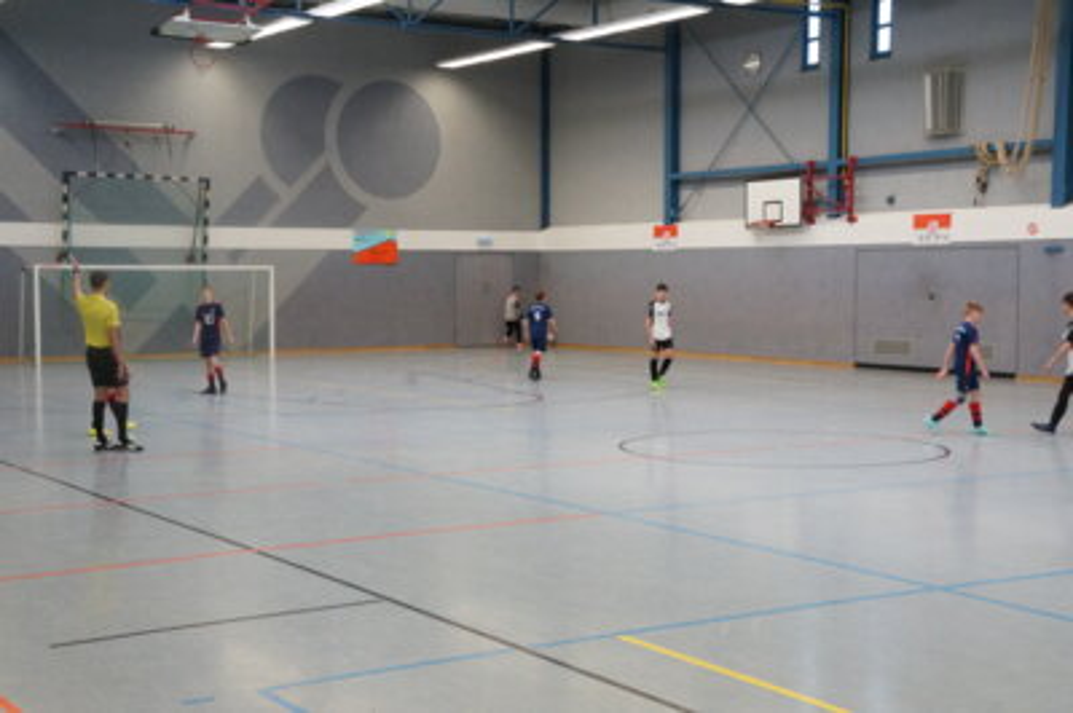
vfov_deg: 25.7
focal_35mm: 52
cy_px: 356
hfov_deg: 37.9
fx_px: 1563
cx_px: 536
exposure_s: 1/60
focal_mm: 35
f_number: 13
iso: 3200
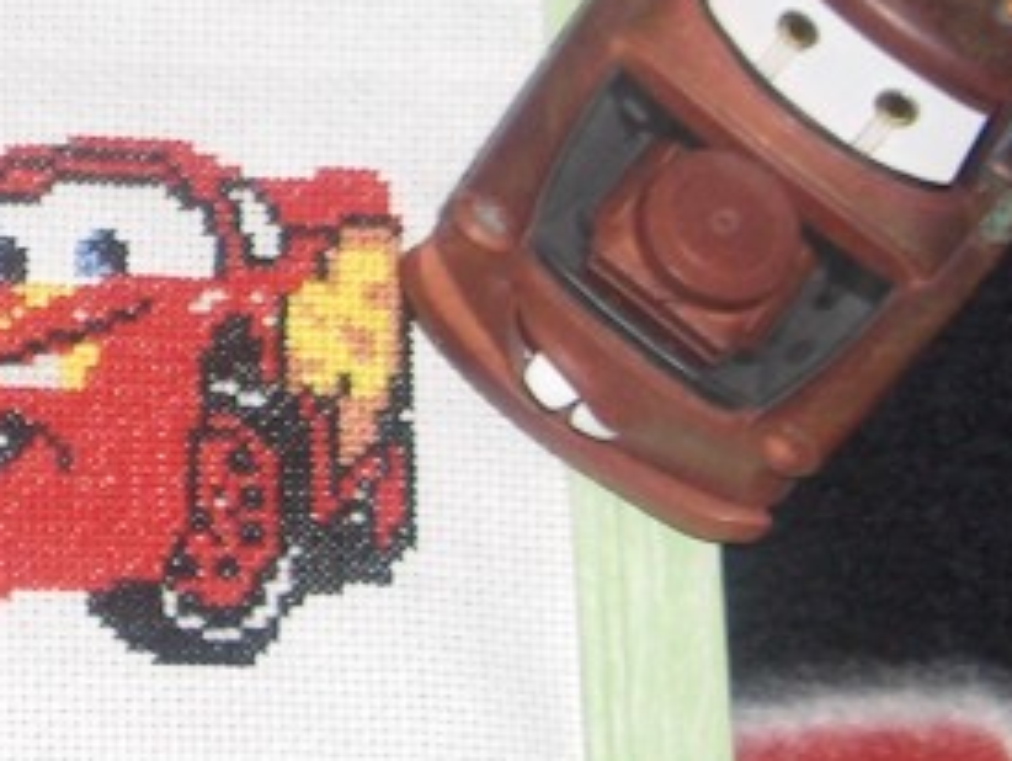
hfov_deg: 10.5
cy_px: 222
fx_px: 5355
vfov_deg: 8.1
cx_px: -380
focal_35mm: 183
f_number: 3.1
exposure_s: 1/60
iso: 100
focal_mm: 8.19
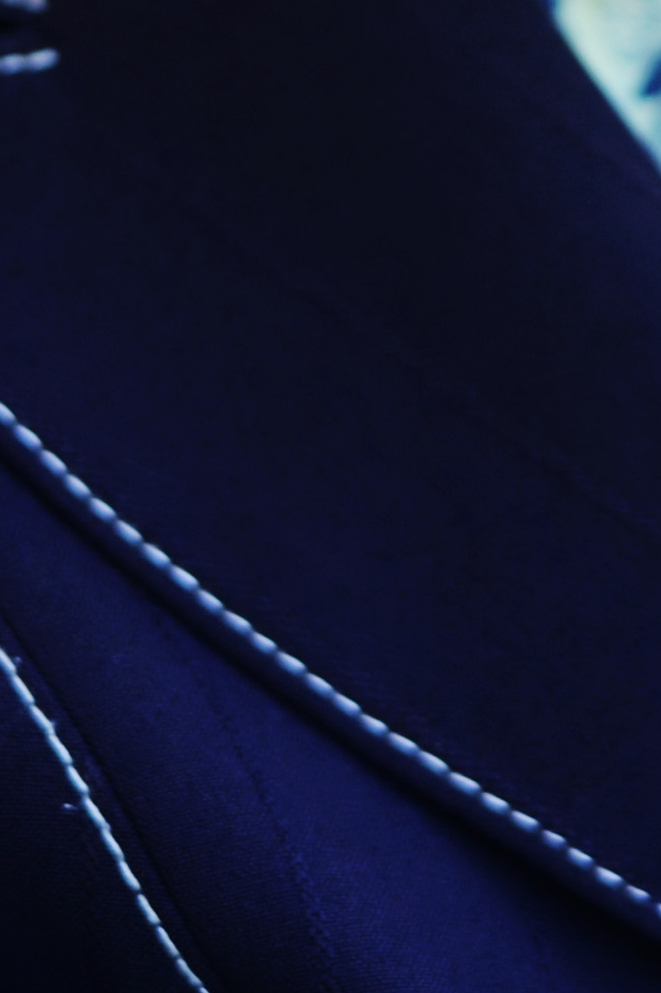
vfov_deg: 5.4
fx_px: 10256
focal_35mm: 372
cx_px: 627
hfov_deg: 3.7
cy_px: -865
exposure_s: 1/250
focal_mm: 85
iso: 200
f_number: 2.8
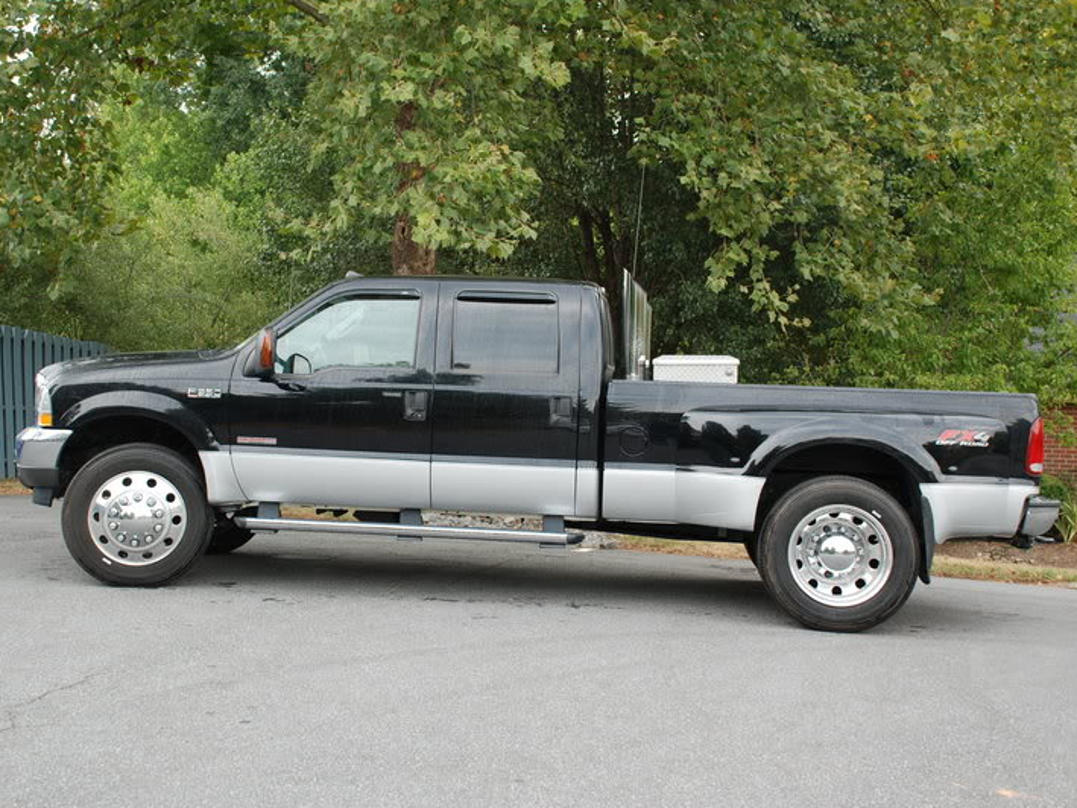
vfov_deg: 28.8
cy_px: 405
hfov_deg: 37.8
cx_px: 509
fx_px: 1573
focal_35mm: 51
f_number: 4.2
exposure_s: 1/20
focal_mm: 31
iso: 100
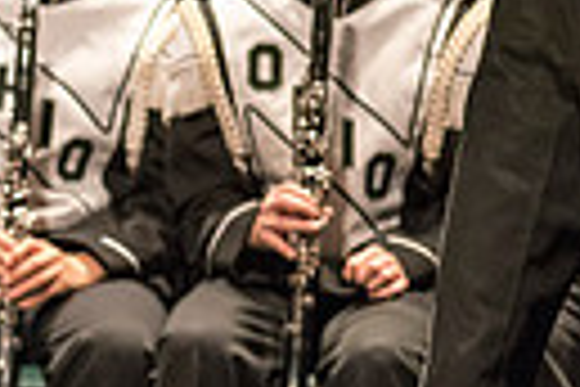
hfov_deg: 1.5
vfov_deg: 1.0
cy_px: 92
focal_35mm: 1346
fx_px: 21684
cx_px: -567
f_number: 2.8
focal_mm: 300
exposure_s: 1/500
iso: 4000
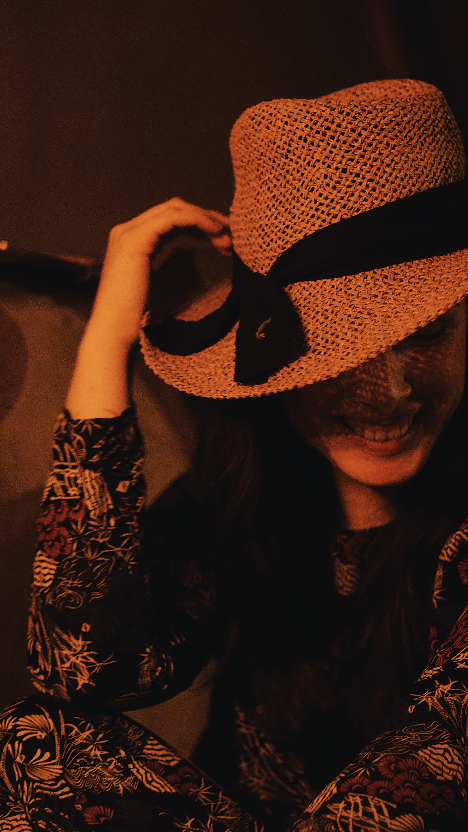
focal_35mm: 100
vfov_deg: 21.3
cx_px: 249
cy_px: 483
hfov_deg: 12.1
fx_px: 2206
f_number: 1.4
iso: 320
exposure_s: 1/60
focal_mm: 50
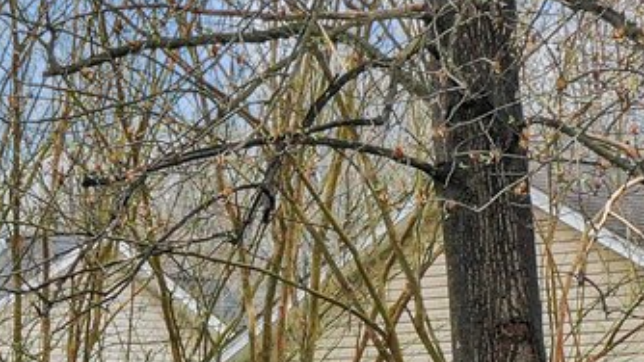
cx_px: -245
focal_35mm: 180
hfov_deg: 11.6
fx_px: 3074
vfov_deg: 6.7
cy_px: 554
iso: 100
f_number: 4.5
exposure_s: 1/160
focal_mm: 10.26
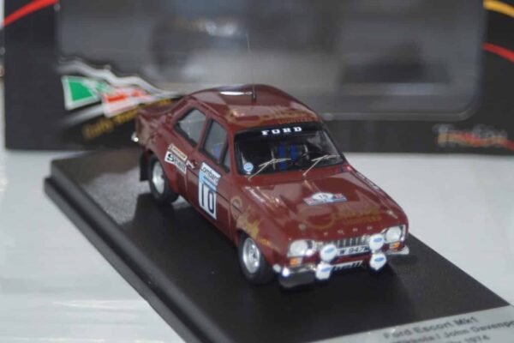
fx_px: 1713
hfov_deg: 17.1
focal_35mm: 120
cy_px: 172
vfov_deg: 11.4
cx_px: 257
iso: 500
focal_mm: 80
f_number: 5.6
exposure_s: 1/100
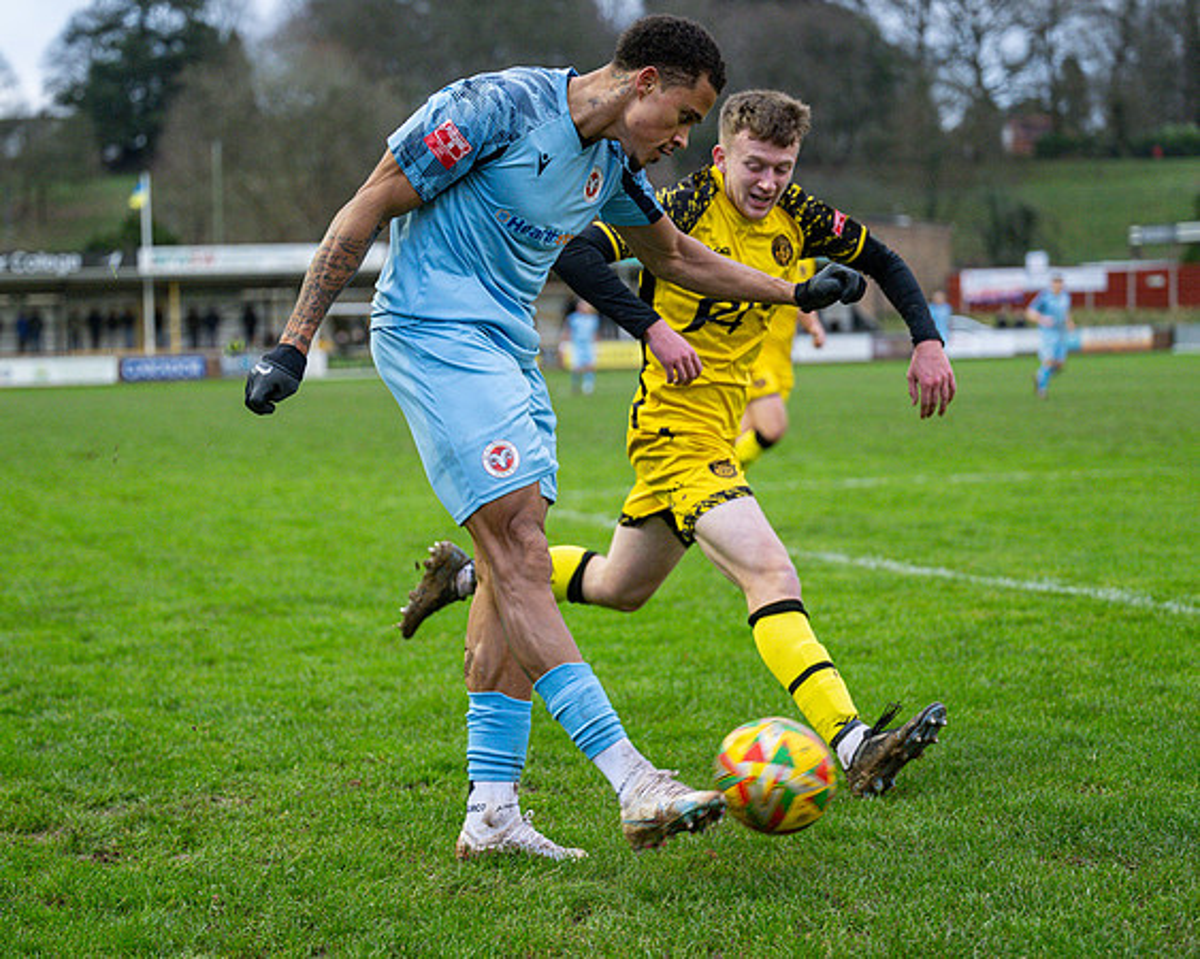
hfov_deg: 23.9
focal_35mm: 80
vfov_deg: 19.3
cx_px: 523
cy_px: 482
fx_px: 2827
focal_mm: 70
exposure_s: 1/1600
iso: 2000
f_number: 2.8
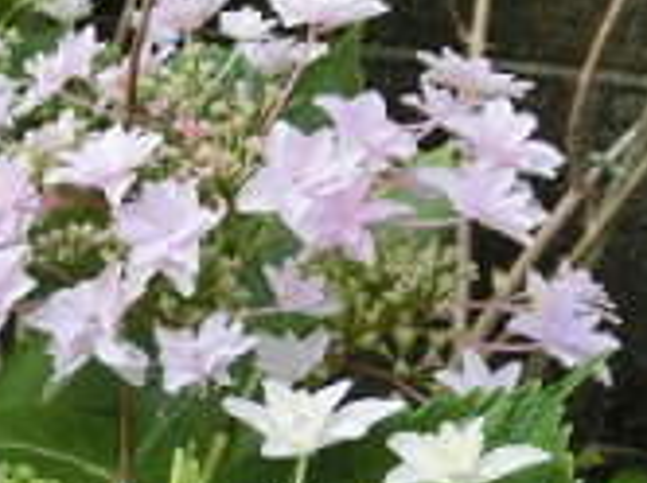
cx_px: -19
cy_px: 448
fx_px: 2016
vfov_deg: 13.5
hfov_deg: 17.7
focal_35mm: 108
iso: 160
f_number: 3.2
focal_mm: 6.1
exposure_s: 1/125
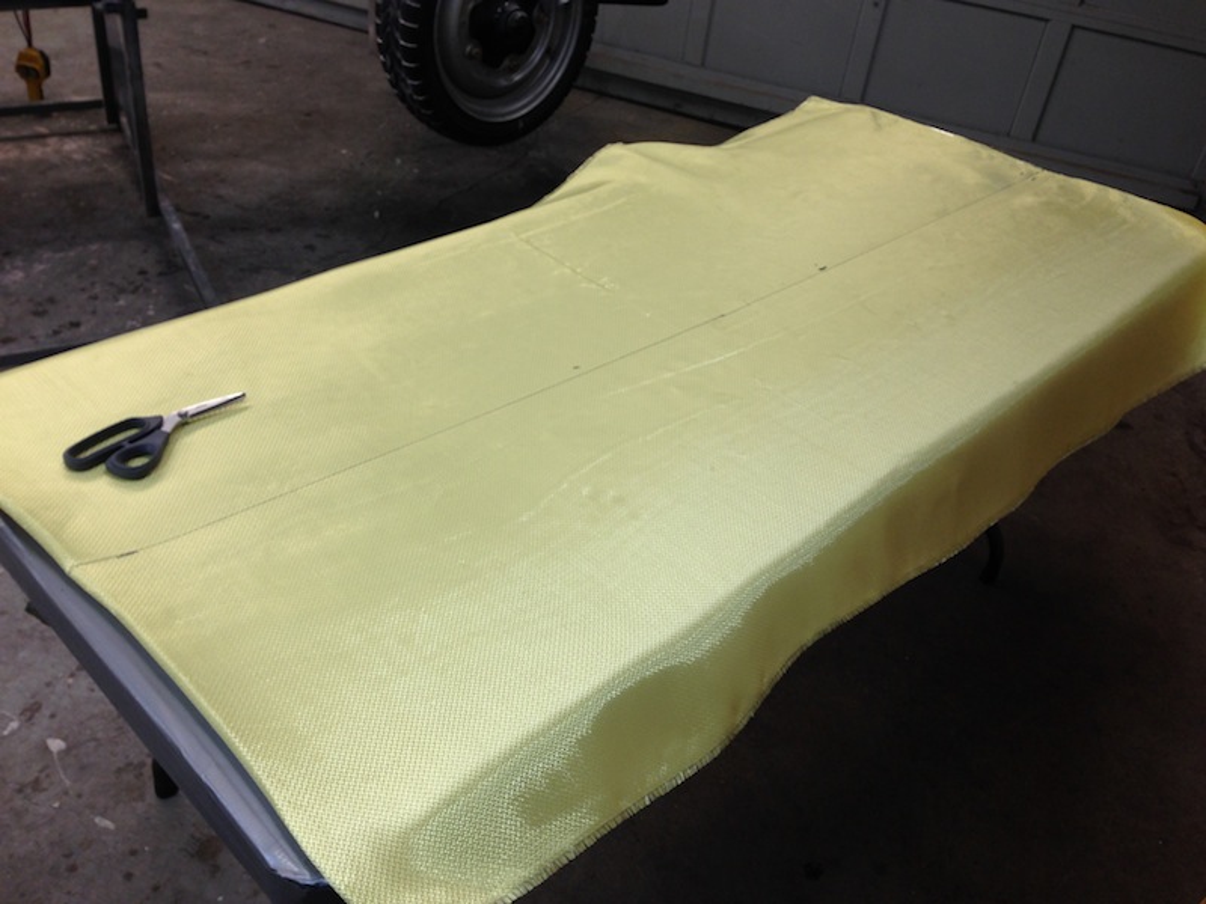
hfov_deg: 55.4
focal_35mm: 33
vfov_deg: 42.9
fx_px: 1150
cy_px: 452
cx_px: 603
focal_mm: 4.12
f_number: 2.4
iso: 50
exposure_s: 1/40
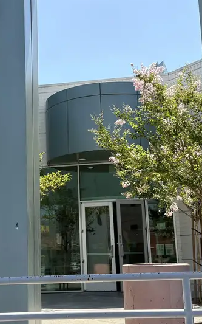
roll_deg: +2.4
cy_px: 137
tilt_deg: +13.4
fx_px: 546
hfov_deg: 20.9
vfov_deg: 32.9
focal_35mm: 62
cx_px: 66
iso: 50
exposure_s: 1/1799
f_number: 1.6
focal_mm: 5.96
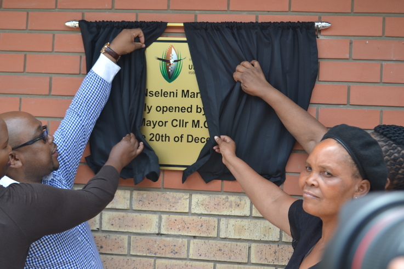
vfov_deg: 25.8
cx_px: 202
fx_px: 589
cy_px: 134
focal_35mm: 52
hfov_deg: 37.8
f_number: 5.6
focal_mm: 35
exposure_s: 1/125
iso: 180
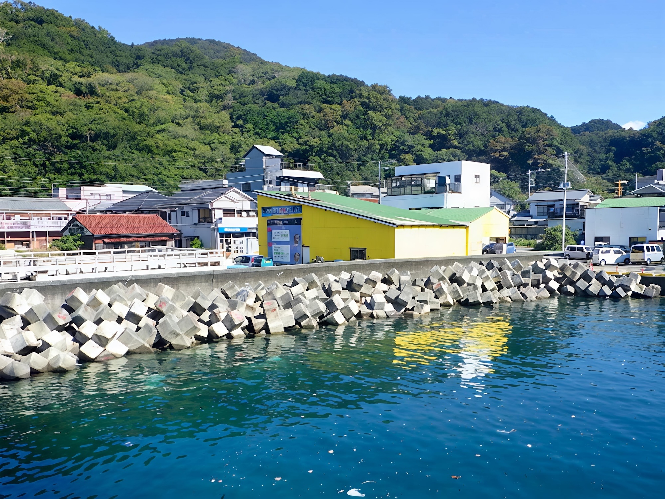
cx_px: 332
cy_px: 250
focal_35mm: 28
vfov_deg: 49.8
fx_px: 538
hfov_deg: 63.4
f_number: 4.2
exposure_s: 1/500
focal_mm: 5
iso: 125
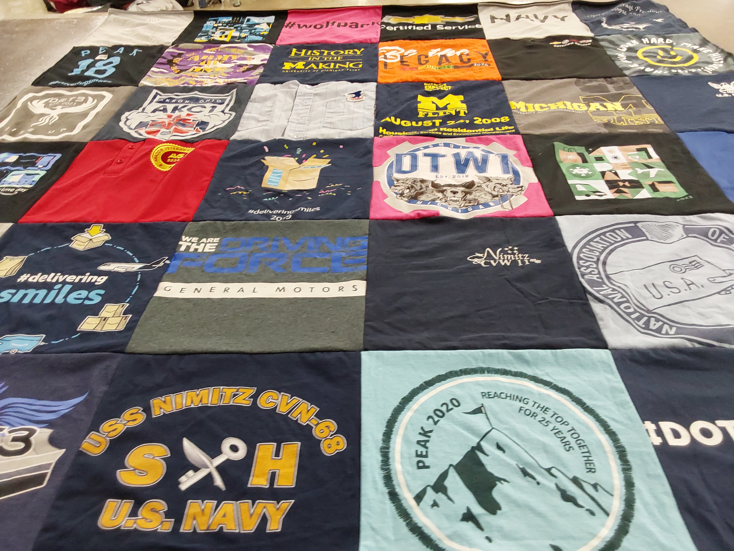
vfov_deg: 49.7
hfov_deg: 63.4
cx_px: 367
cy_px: 276
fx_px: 594
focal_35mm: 28
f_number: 1.9
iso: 200
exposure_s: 1/60
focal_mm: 2.91
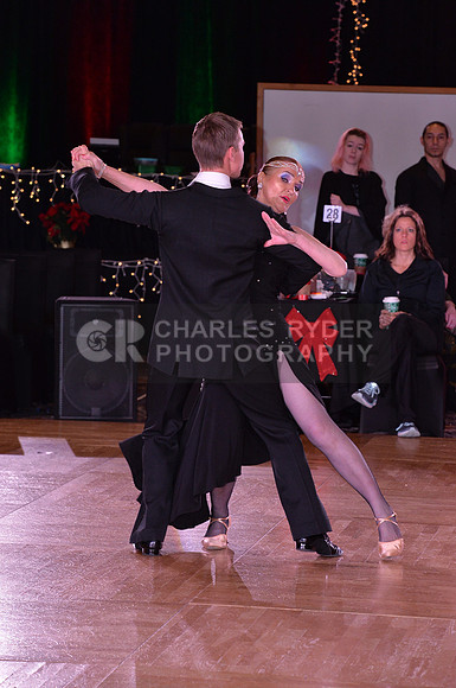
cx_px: 228
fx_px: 2763
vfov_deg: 14.2
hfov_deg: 9.4
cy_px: 344
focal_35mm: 145
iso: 2000
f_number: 7.1
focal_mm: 145
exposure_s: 1/250
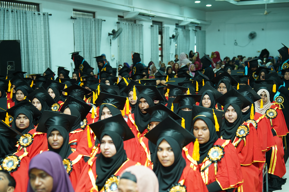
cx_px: 144
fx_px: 401
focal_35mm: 50
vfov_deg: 27.0
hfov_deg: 39.6
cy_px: 96
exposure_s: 1/160
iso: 1600
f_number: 3.2
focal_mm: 50
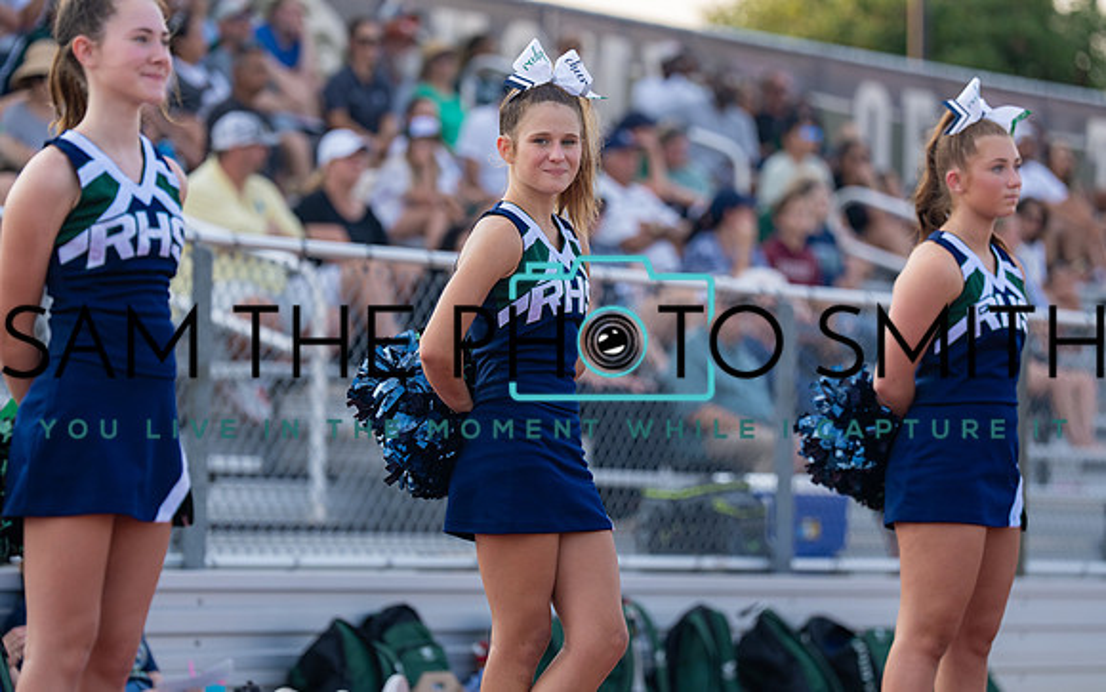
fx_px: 5524
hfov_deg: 11.4
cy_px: 366
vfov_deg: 7.2
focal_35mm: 183
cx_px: 519
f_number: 2.8
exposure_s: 1/1250
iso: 250
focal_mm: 147
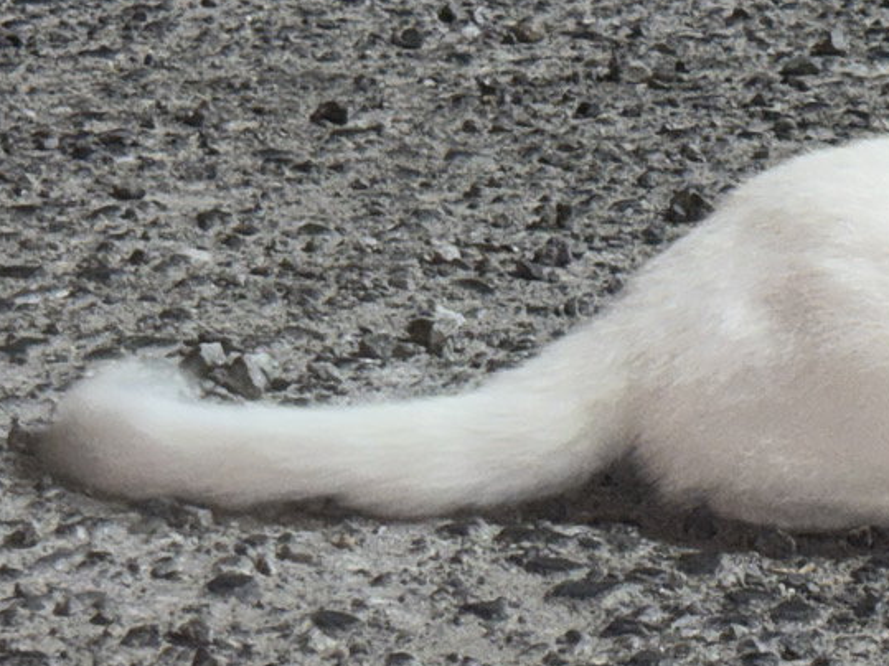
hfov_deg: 10.2
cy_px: 277
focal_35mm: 193
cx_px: 925
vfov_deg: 7.7
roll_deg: -2.8
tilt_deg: -13.4
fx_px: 4955
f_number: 1.6
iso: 64
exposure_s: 1/11
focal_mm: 5.96
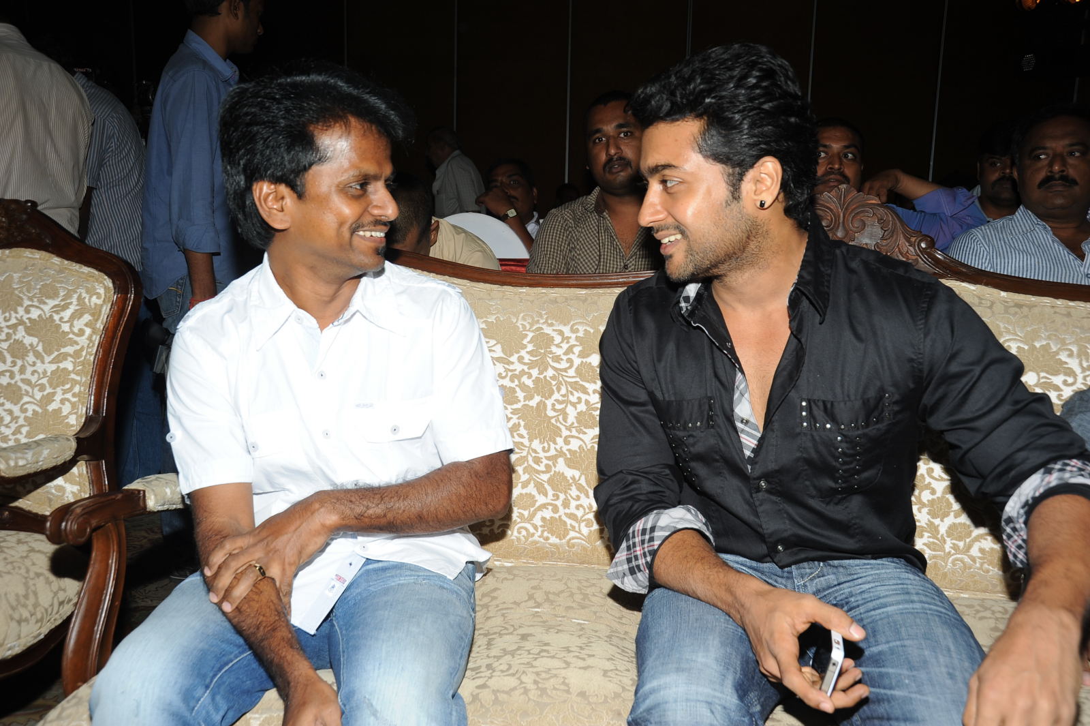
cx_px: 545
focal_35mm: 35
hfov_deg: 54.5
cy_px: 363
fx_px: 1059
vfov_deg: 37.8
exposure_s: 1/125
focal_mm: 35
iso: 200
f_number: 9
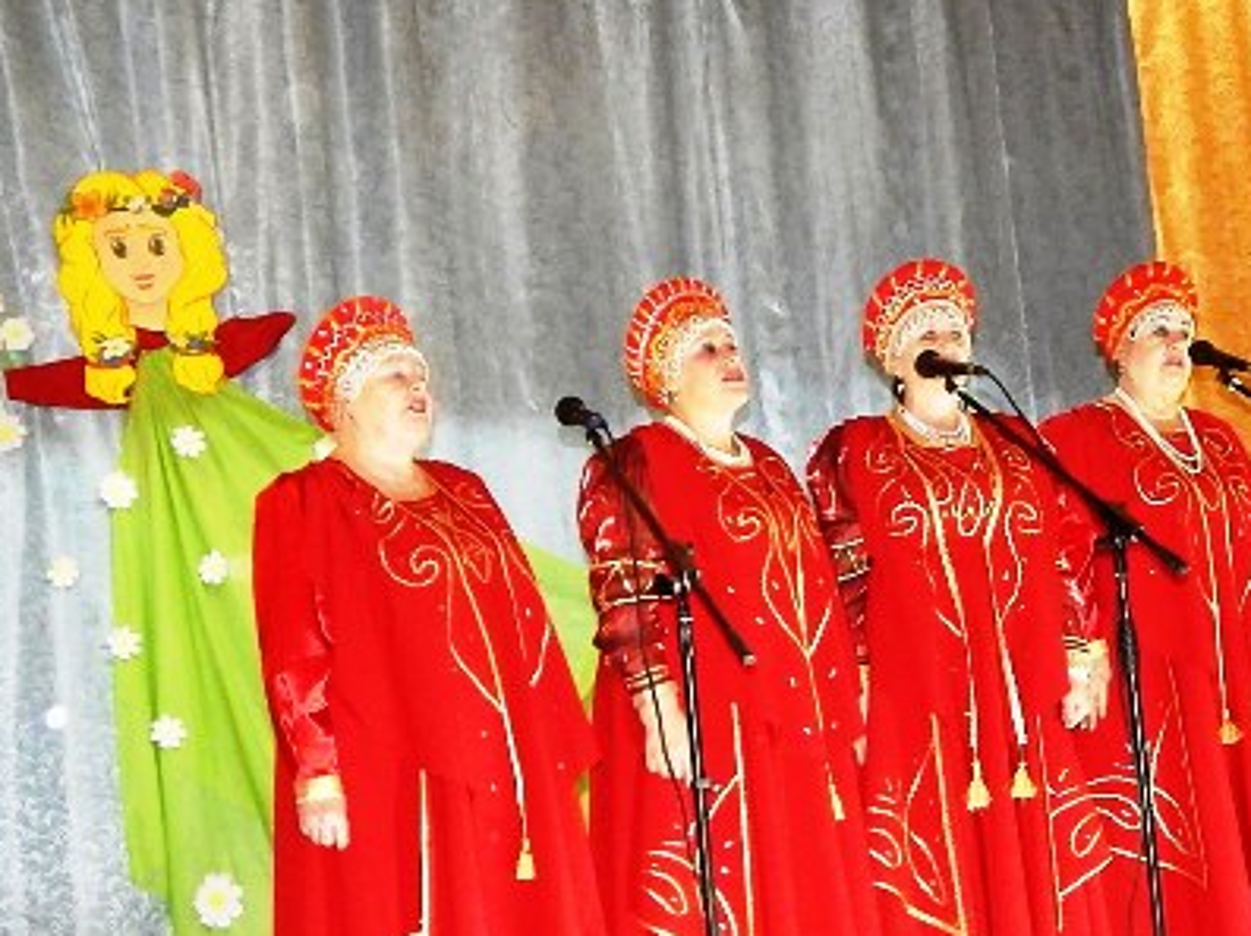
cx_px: 785
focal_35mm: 50
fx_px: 1805
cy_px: 547
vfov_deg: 29.0
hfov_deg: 38.0
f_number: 3.2
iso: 720
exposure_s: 1/30
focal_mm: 5.6
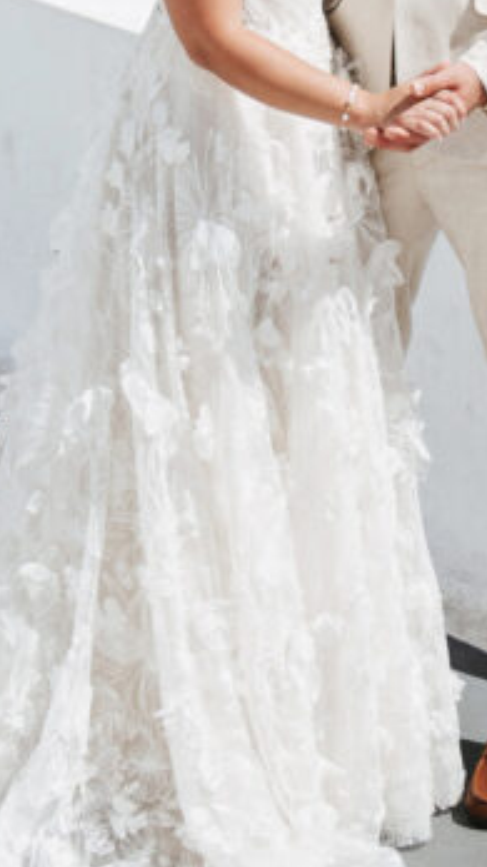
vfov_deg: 11.9
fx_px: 3997
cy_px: -367
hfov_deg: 7.0
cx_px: 310
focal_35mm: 174
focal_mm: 50
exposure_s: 1/4000
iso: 100
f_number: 3.2
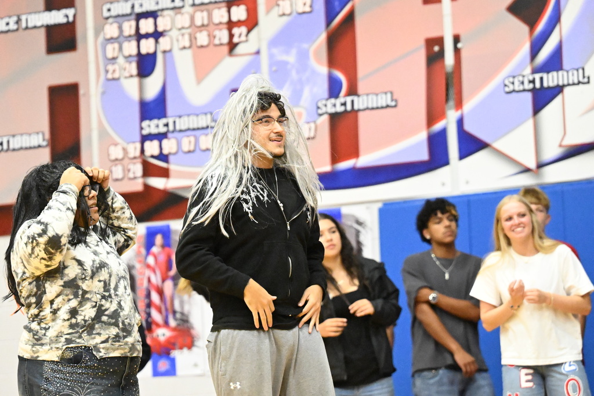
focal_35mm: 217
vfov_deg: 6.3
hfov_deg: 9.5
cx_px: 297
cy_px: 198
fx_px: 3579
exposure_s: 1/1600
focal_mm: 145
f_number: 3.2
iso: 16000
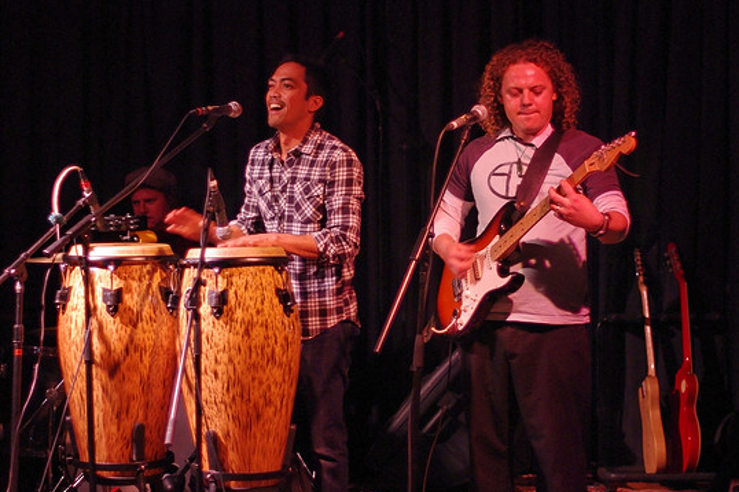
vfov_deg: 16.8
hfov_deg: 25.1
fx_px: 1662
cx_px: 354
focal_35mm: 81
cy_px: 249
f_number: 1.4
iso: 800
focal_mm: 50
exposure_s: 1/60
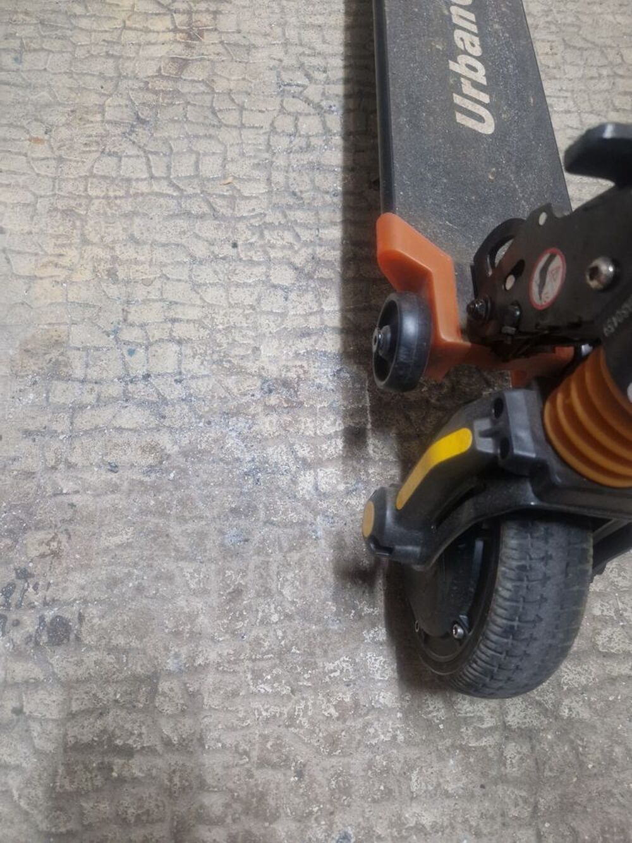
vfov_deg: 73.9
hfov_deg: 58.9
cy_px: 422
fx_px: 560
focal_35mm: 23
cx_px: 316
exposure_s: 1/33
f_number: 1.8
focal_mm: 5.4
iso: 640
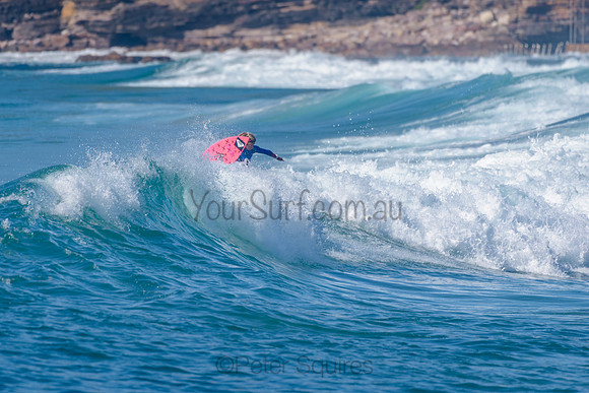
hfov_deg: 3.4
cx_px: 228
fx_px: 10028
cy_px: 160
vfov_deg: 2.2
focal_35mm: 613
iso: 140
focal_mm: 500
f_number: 5.6
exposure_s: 1/2000
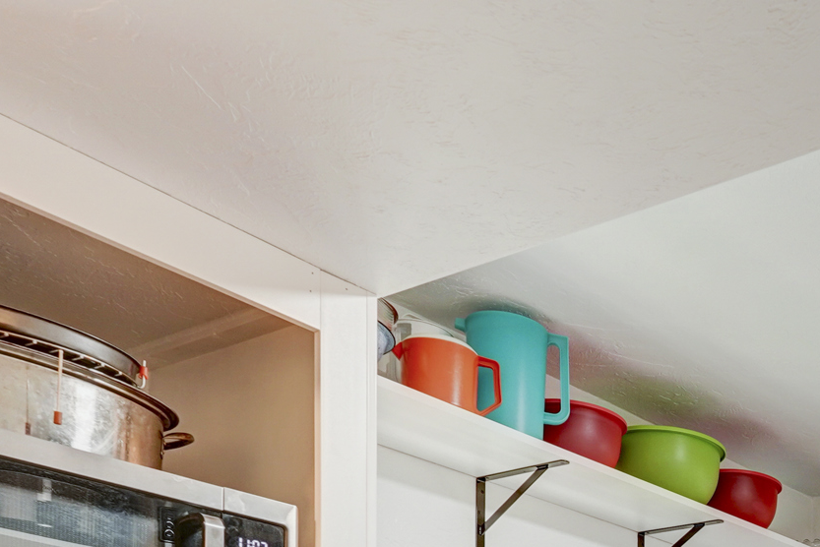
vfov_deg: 23.2
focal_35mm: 48
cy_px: 796
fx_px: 1094
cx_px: 975
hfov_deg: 33.7
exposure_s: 1/13
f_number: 8
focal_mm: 16
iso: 400
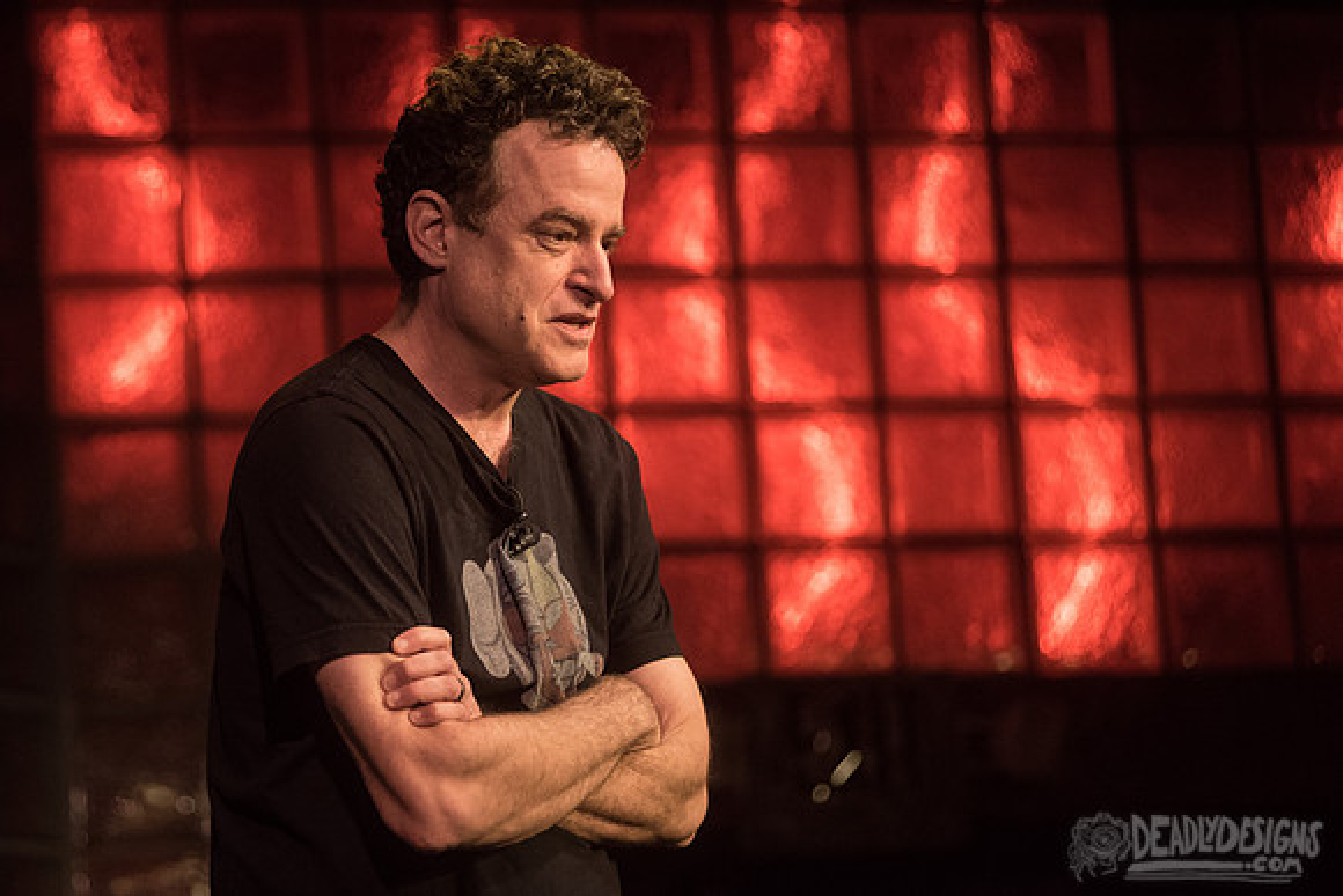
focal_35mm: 142
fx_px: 5313
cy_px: 448
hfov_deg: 14.4
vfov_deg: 9.6
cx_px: 578
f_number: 3.2
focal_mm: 125
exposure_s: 1/400
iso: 2000
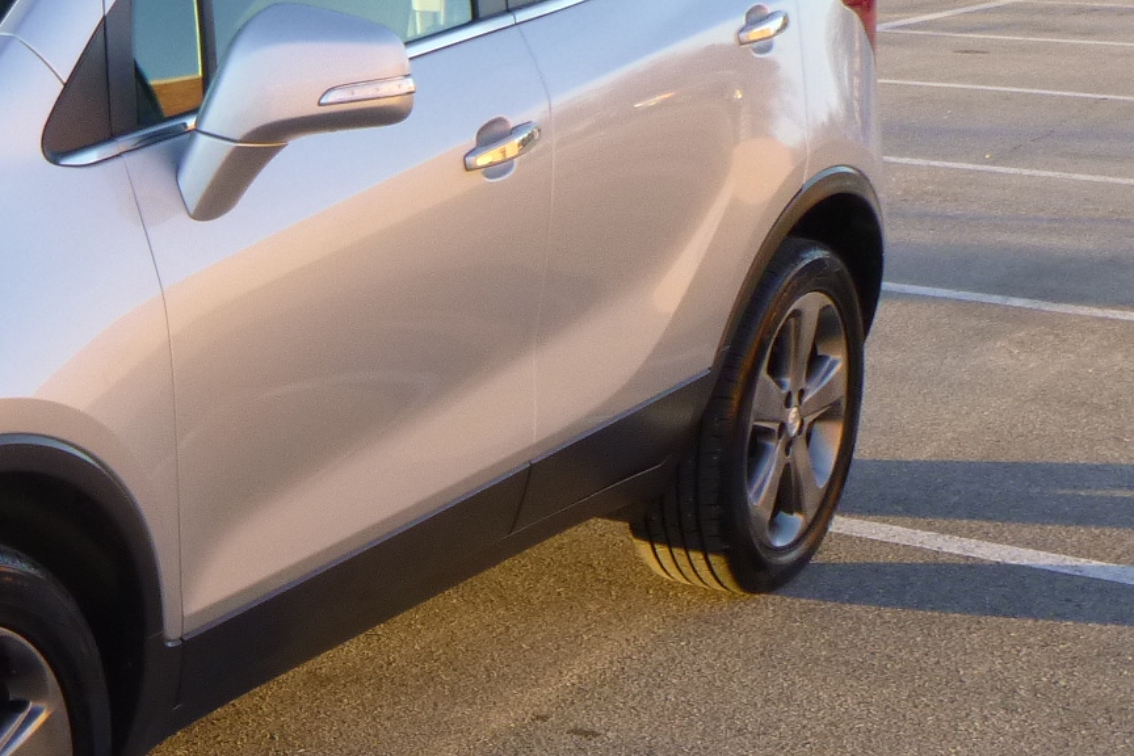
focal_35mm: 77
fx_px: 2425
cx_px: -274
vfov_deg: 17.6
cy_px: 542
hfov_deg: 23.7
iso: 125
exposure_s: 1/60
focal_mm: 4.5
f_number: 3.9
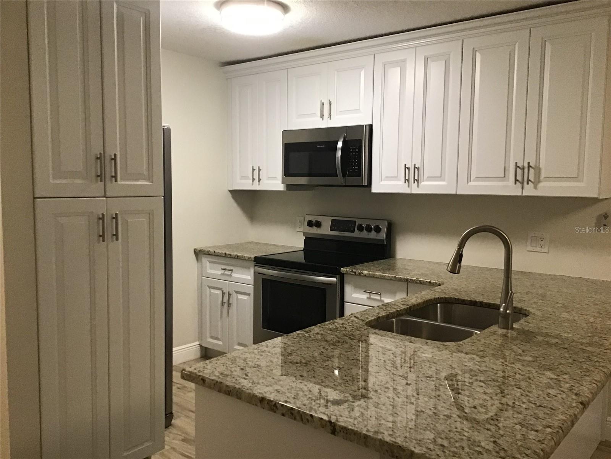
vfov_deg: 45.4
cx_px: 306
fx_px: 547
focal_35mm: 31
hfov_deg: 58.4
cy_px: 230
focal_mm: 3.3
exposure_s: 1/30
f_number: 2.4
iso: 160
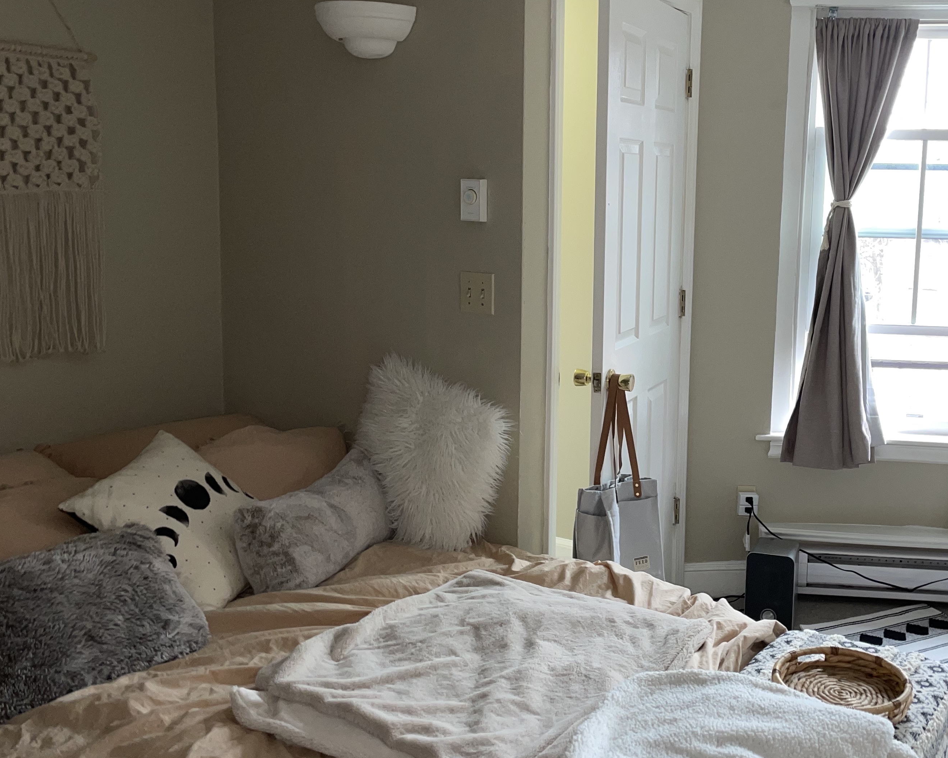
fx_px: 1094
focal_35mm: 39
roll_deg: -1.4
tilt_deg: -7.5
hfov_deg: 46.1
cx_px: 634
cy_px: 340
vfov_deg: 38.2
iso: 64
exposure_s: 1/25
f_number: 1.6
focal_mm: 4.2
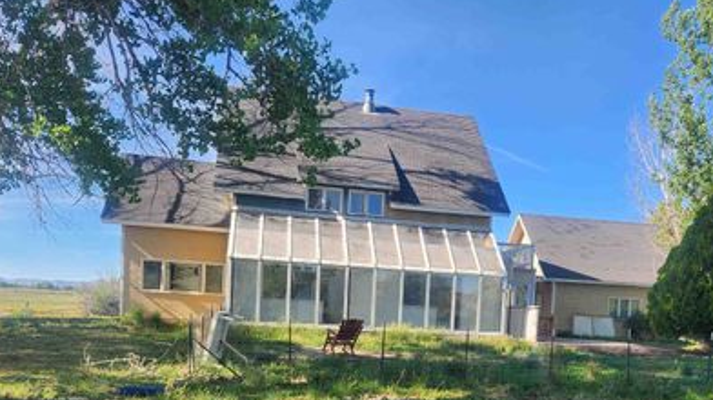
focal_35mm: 32
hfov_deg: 60.8
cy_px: 332
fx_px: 605
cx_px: 409
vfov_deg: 35.2
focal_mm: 5.4
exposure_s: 1/569
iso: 20
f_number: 1.8
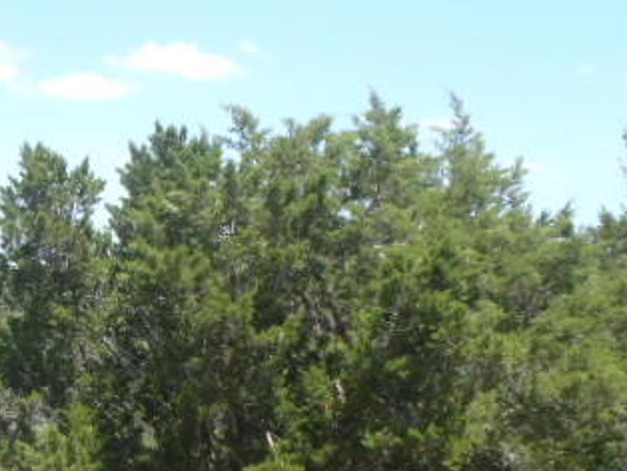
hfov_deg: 31.6
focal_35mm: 57
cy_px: 419
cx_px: 22
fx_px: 1033
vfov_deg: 25.0
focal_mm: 5
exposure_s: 1/250
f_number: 3.9
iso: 80
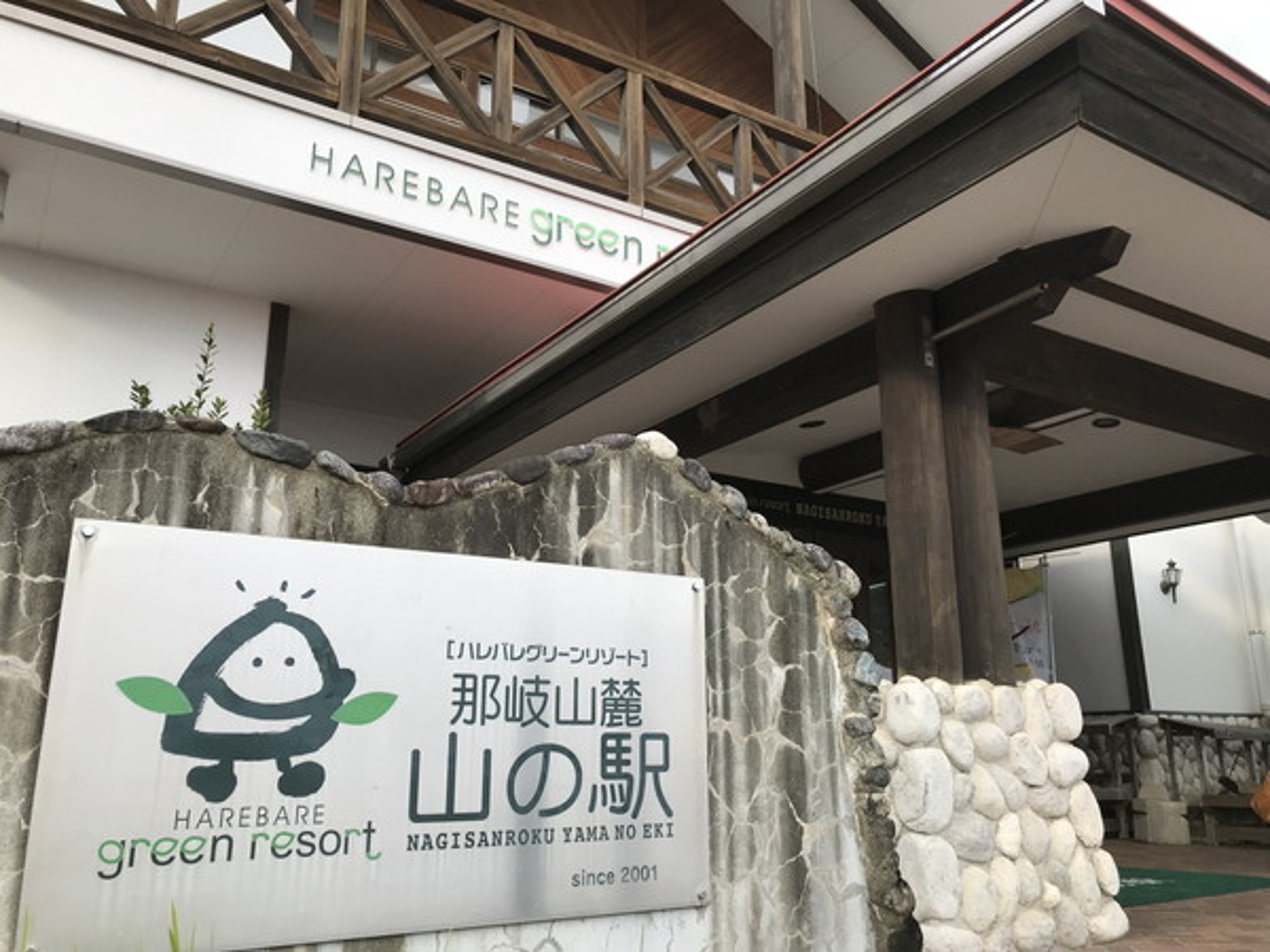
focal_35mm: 28
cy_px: 476
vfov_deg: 49.7
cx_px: 635
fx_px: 1027
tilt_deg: +15.5
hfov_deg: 63.4
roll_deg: +0.1
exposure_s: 1/298
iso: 20
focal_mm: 3.99
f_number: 1.8
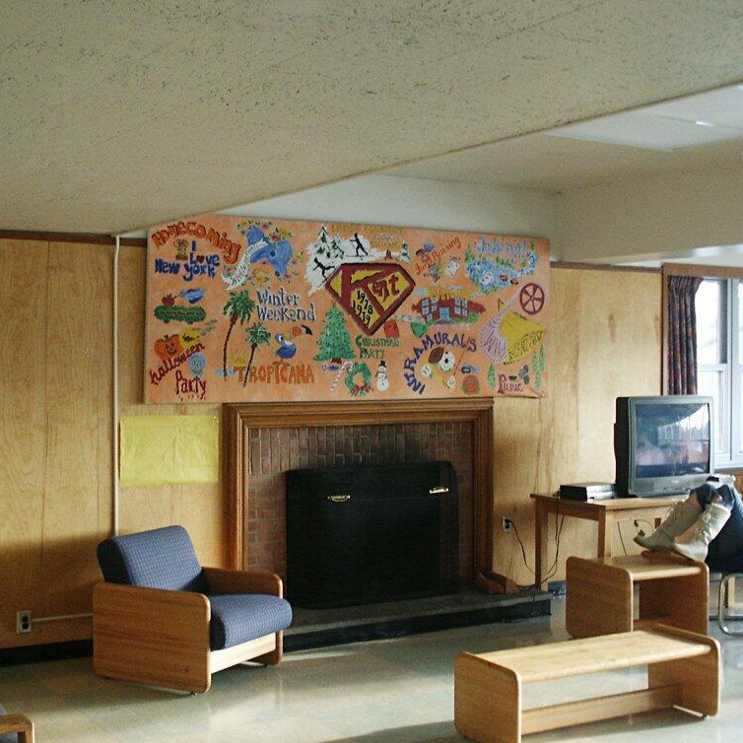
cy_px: 372
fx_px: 1166
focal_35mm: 48
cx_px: 333
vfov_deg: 35.4
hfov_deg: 35.3
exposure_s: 1/15
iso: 200
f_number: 3
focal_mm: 8.38
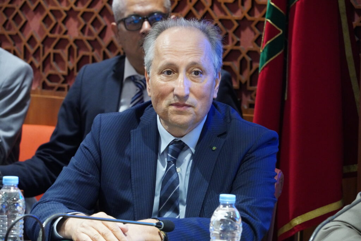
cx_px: 180
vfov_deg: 6.1
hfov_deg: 9.1
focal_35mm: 226
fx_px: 2266
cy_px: 120
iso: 10000
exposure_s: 1/25
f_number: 11
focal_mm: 226
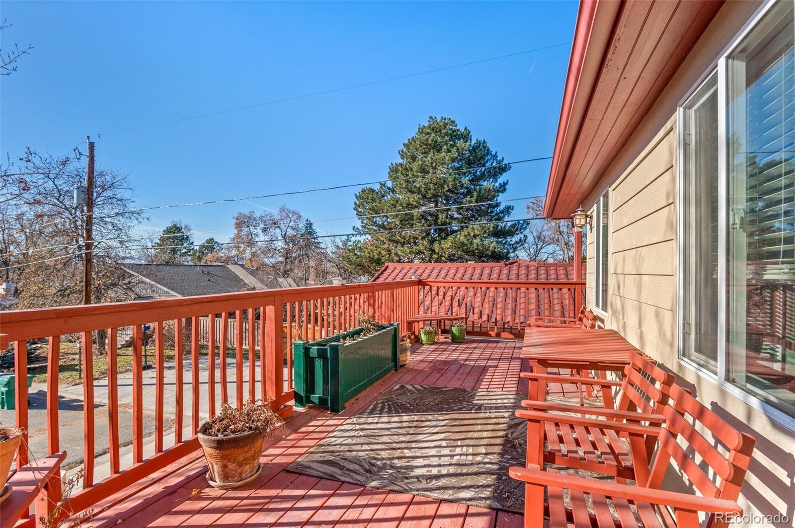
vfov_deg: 70.3
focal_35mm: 17
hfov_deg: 93.3
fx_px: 375
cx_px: 398
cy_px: 264
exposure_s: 1/320
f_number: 8
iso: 400
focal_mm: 17
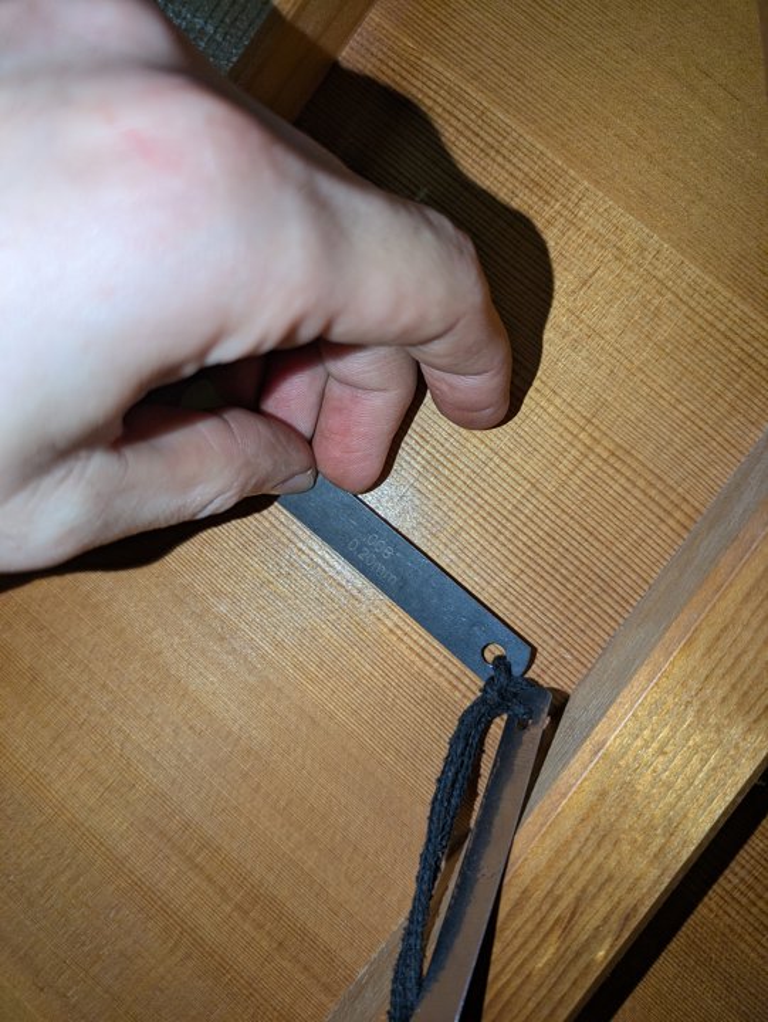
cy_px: 511
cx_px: 384
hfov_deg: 54.9
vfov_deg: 69.4
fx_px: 739
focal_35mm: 25
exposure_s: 1/100
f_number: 1.89
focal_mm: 5.43
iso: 50
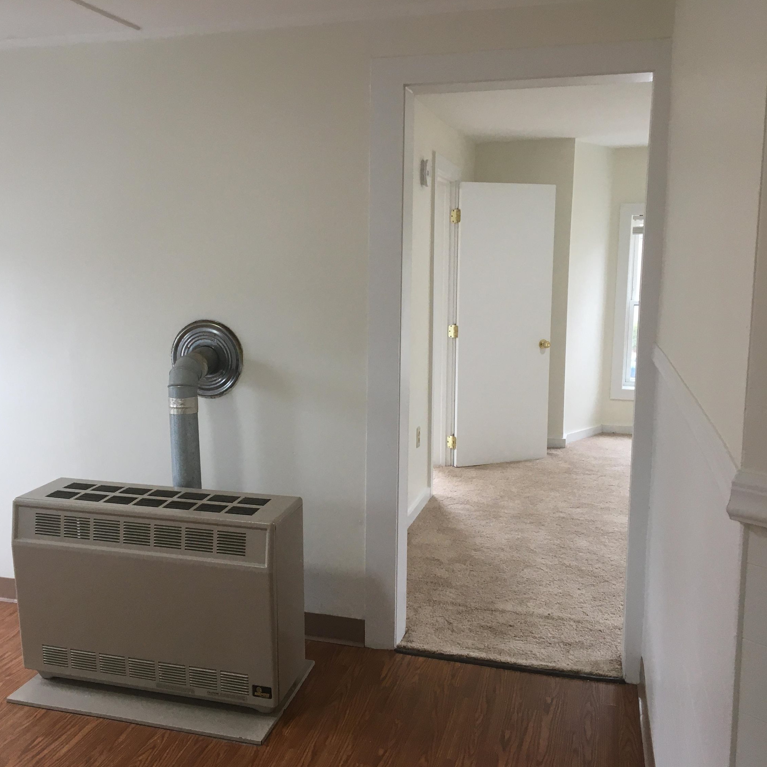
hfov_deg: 47.1
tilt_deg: -7.2
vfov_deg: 47.2
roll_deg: +0.0
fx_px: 877
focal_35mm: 35
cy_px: 386
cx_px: 326
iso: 25
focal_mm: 4.15
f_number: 2.2
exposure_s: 1/30
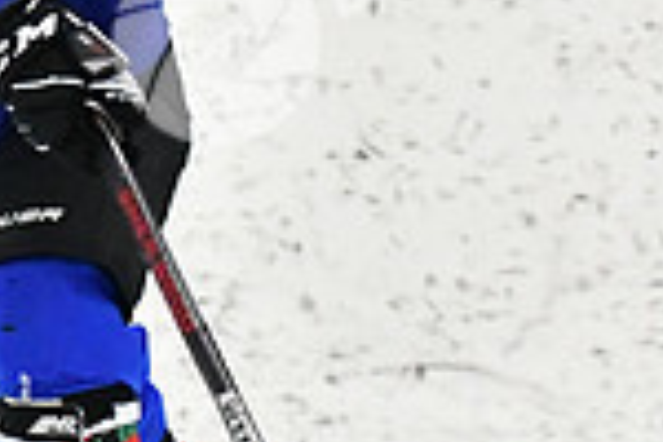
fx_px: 13848
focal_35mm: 752
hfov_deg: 2.7
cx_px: 1136
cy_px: 272
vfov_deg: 1.8
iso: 6400
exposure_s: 1/1250
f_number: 3.2
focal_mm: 130
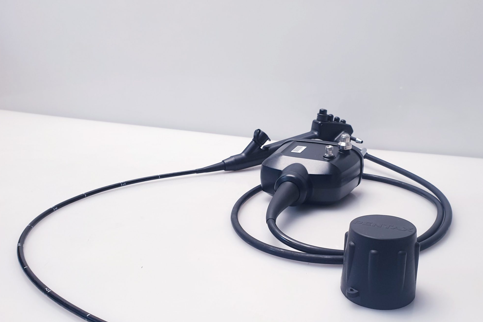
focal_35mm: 35
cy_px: 215
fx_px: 470
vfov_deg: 37.4
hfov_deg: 53.9
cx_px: 298
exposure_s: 1/50
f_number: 2.4
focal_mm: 4.3
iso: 80
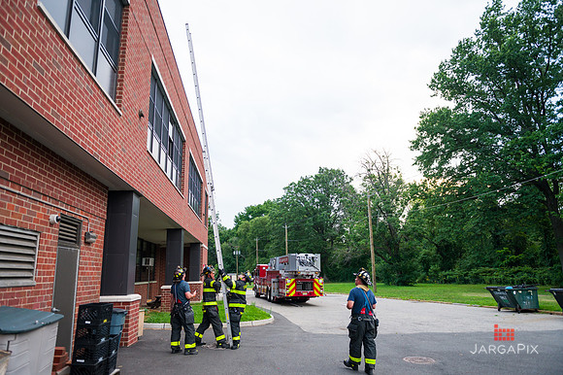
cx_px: 282
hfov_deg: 73.8
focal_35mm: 24
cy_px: 188
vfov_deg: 53.1
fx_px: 375
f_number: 3.2
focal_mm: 24
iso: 500
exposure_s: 1/200
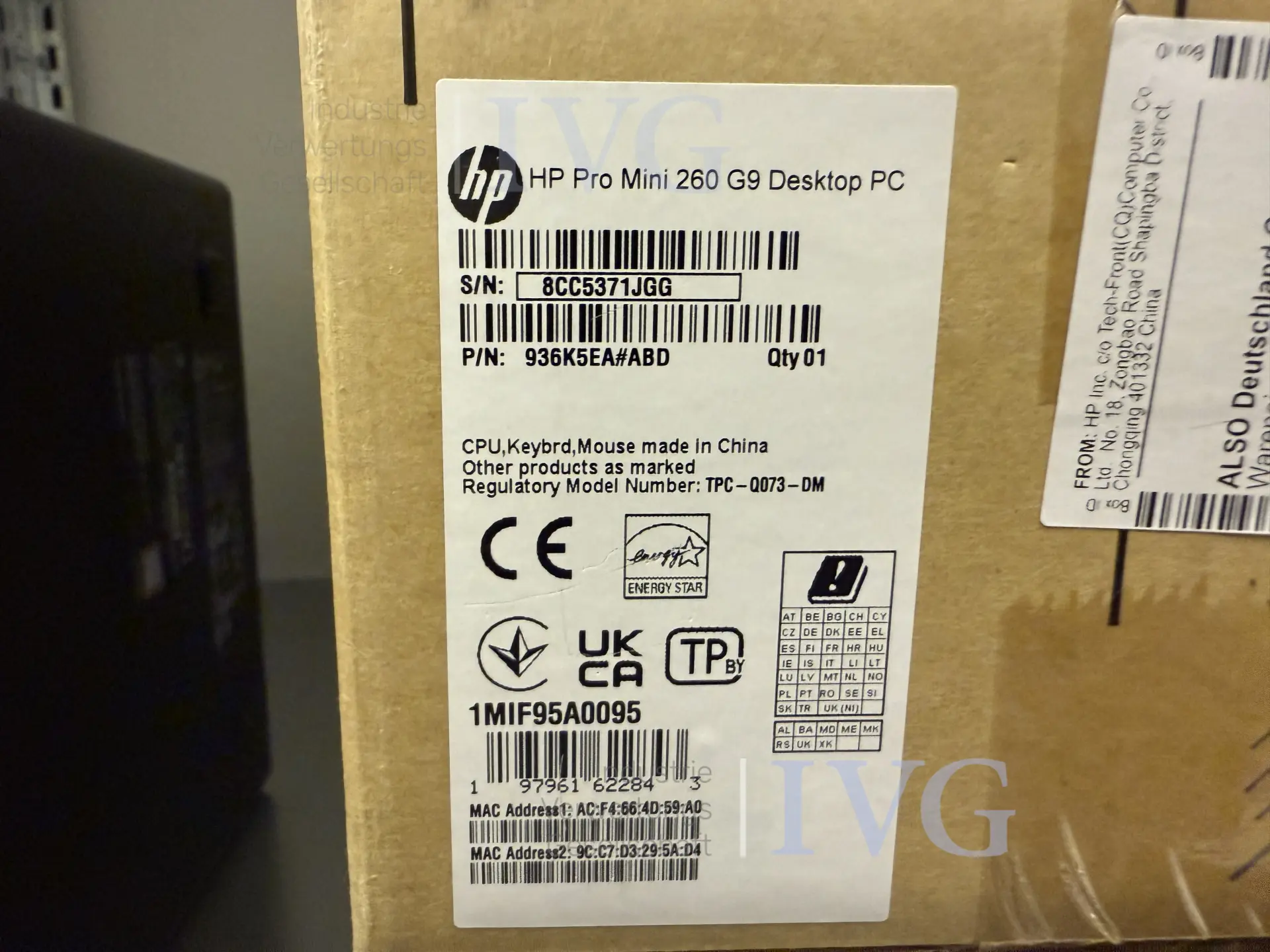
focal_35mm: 24
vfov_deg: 56.8
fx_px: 881
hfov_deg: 71.6
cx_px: 635
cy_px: 476
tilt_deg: -11.5
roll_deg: +0.7
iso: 400
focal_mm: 2.22
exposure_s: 1/50
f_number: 2.2
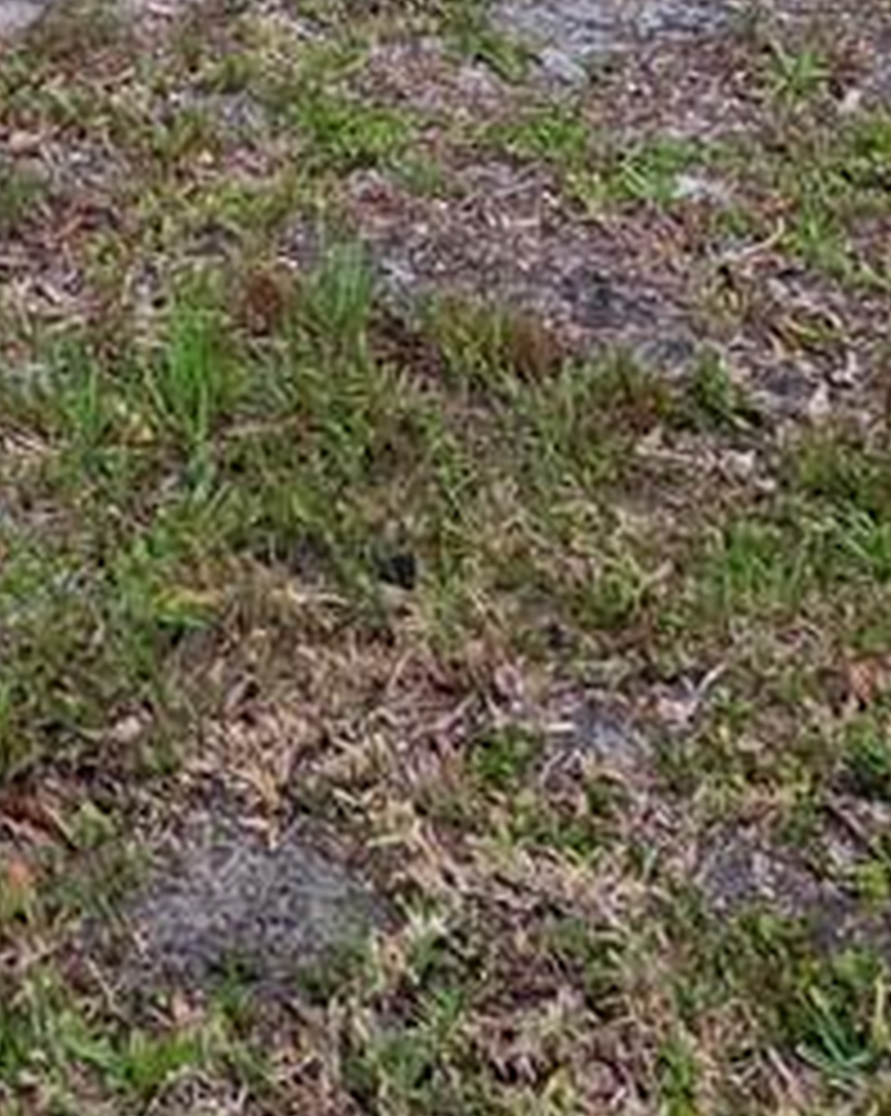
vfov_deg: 11.6
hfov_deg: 10.4
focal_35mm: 145
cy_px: -1278
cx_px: -351
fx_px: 4785
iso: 100
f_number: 1.8
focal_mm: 5.4
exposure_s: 1/180
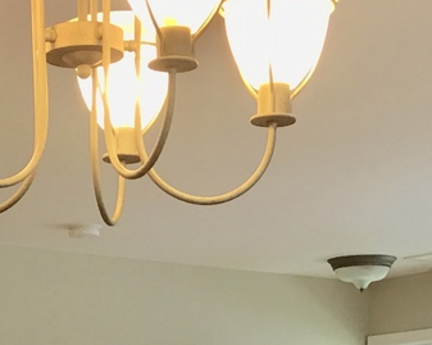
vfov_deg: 11.6
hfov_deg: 15.8
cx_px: 96
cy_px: 659
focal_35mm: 121
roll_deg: -0.1
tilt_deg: -3.9
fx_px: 1546
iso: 25
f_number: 2.2
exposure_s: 1/15
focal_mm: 4.15
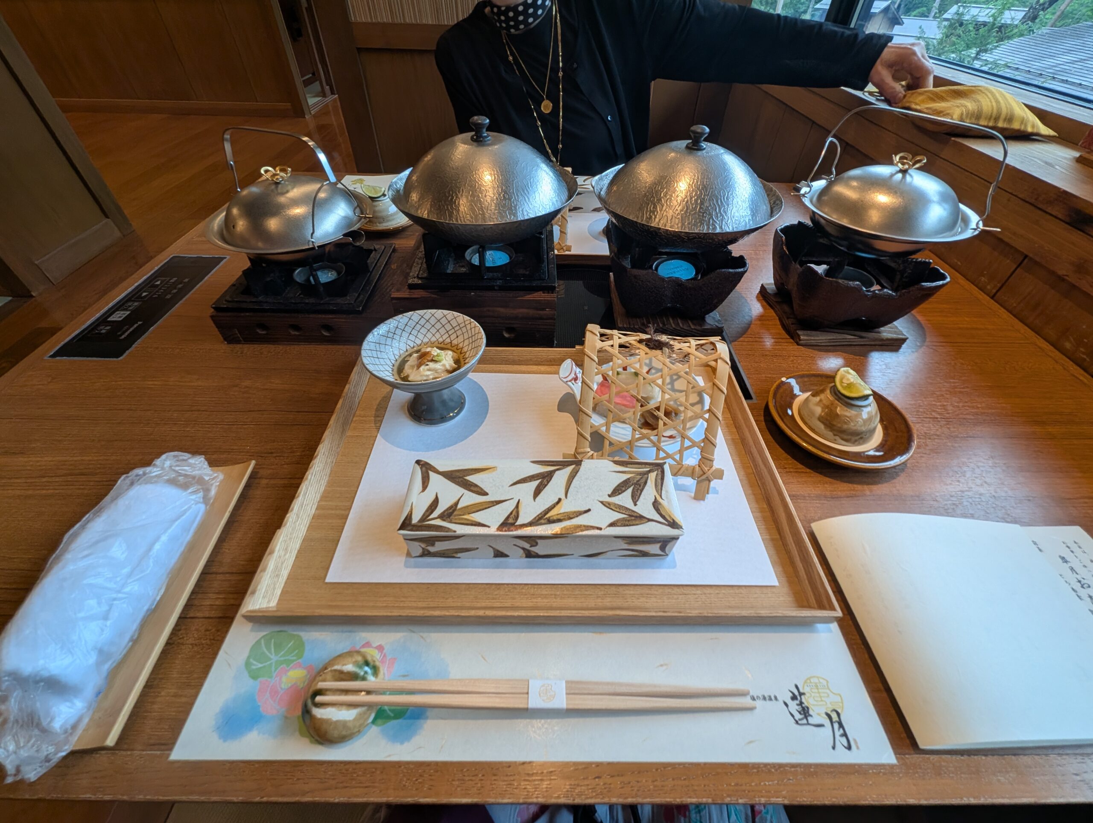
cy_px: 412
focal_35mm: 13
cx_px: 546
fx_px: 411
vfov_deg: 90.1
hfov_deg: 106.1
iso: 79
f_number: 2.2
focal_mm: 1.95
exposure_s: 1/50.2
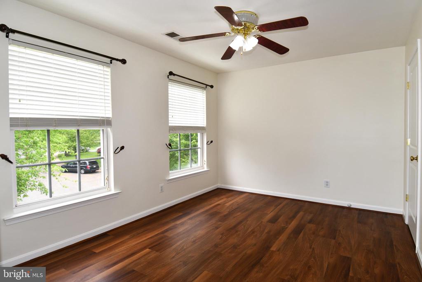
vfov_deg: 67.4
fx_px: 211
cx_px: 211
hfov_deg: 90.0
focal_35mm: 18
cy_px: 141
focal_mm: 12
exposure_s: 1/125
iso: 200
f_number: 5.6
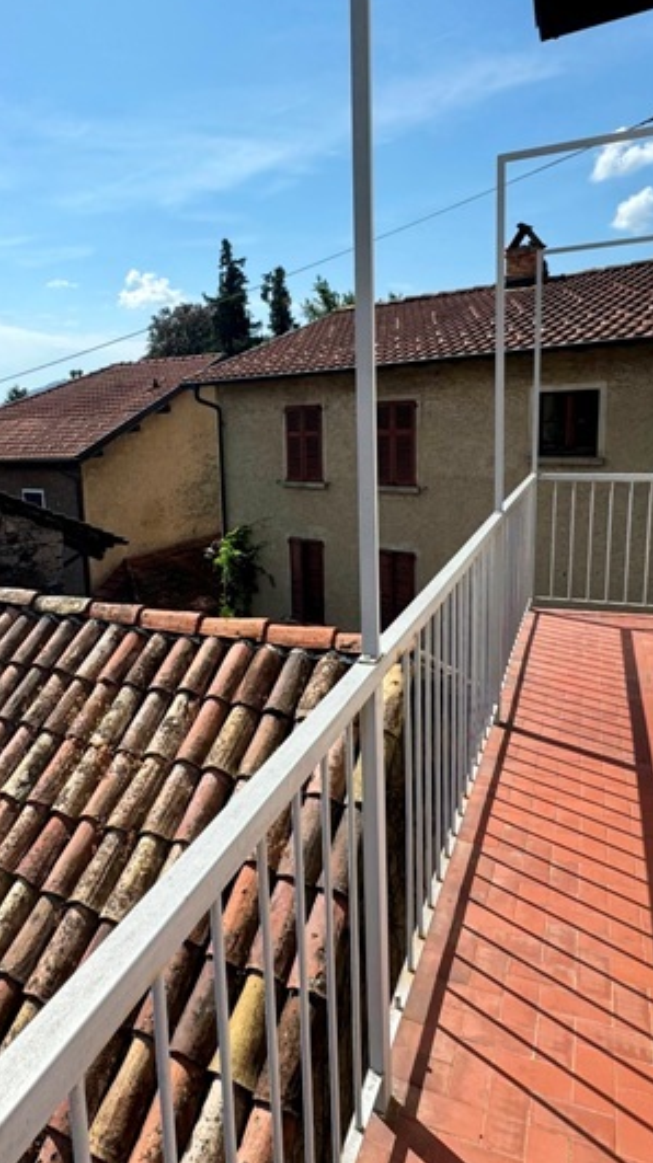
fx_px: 709
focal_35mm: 23
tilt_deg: -8.9
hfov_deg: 48.9
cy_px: 528
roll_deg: +0.5
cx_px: 243
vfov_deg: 78.5
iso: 40
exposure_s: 1/1637
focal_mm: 2.22
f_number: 2.2
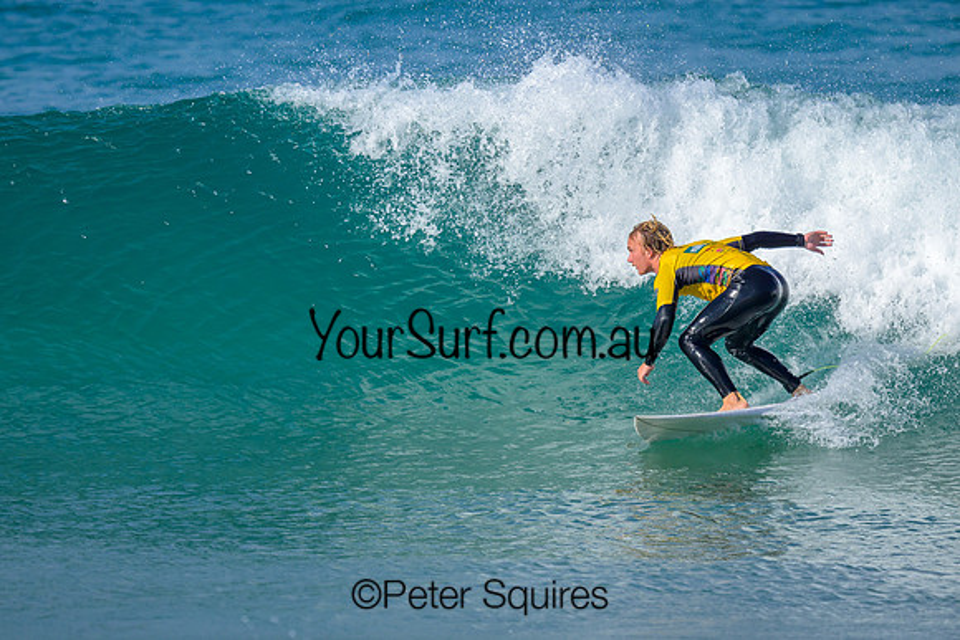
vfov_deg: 1.3
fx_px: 29296
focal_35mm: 1098
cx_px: 528
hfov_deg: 1.9
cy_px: 231
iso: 280
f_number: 6.3
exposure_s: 1/2000
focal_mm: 800
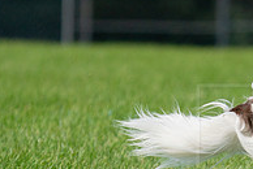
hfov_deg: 2.3
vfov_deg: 1.5
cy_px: 149
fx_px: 6433
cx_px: 321
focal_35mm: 914
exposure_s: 1/4000
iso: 500
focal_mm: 306
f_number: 6.3
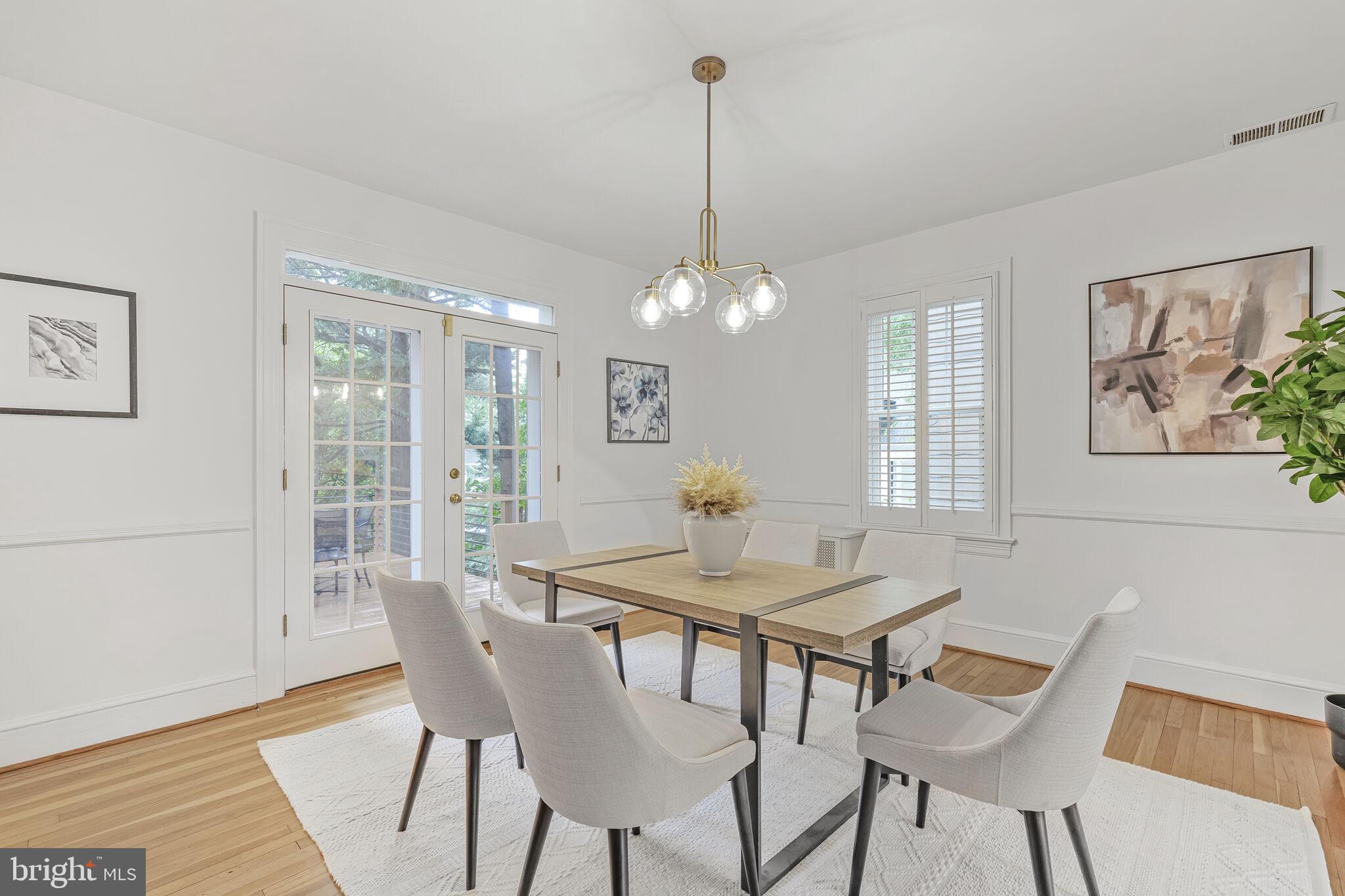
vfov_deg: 73.7
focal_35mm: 16
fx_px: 598
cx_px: 672
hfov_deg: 96.7
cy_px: 448
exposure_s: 1/2
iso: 400
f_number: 8
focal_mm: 16
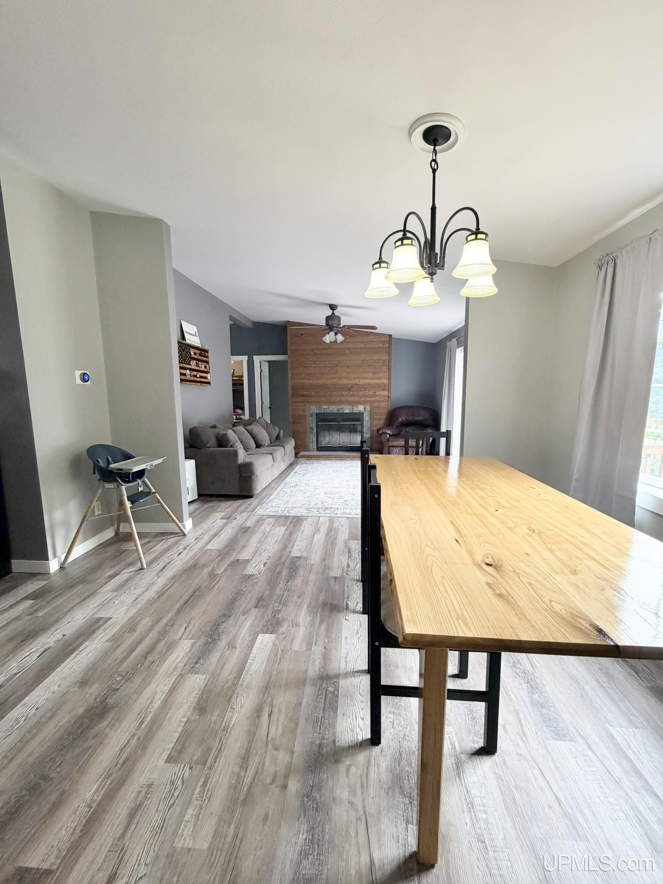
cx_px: 332
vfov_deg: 102.1
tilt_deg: -7.8
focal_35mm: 14
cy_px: 442
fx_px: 358
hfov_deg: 85.7
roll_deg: +1.2
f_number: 2.2
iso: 200
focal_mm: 2.22
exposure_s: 1/120
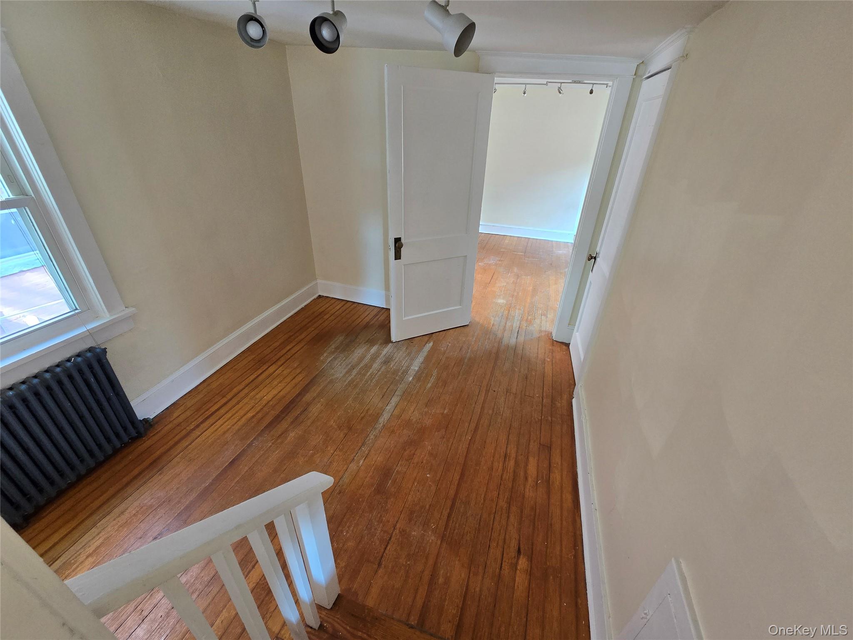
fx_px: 320
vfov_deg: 89.9
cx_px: 426
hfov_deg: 106.2
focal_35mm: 13
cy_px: 320
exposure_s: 1/60
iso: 250
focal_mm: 2.2
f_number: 2.2
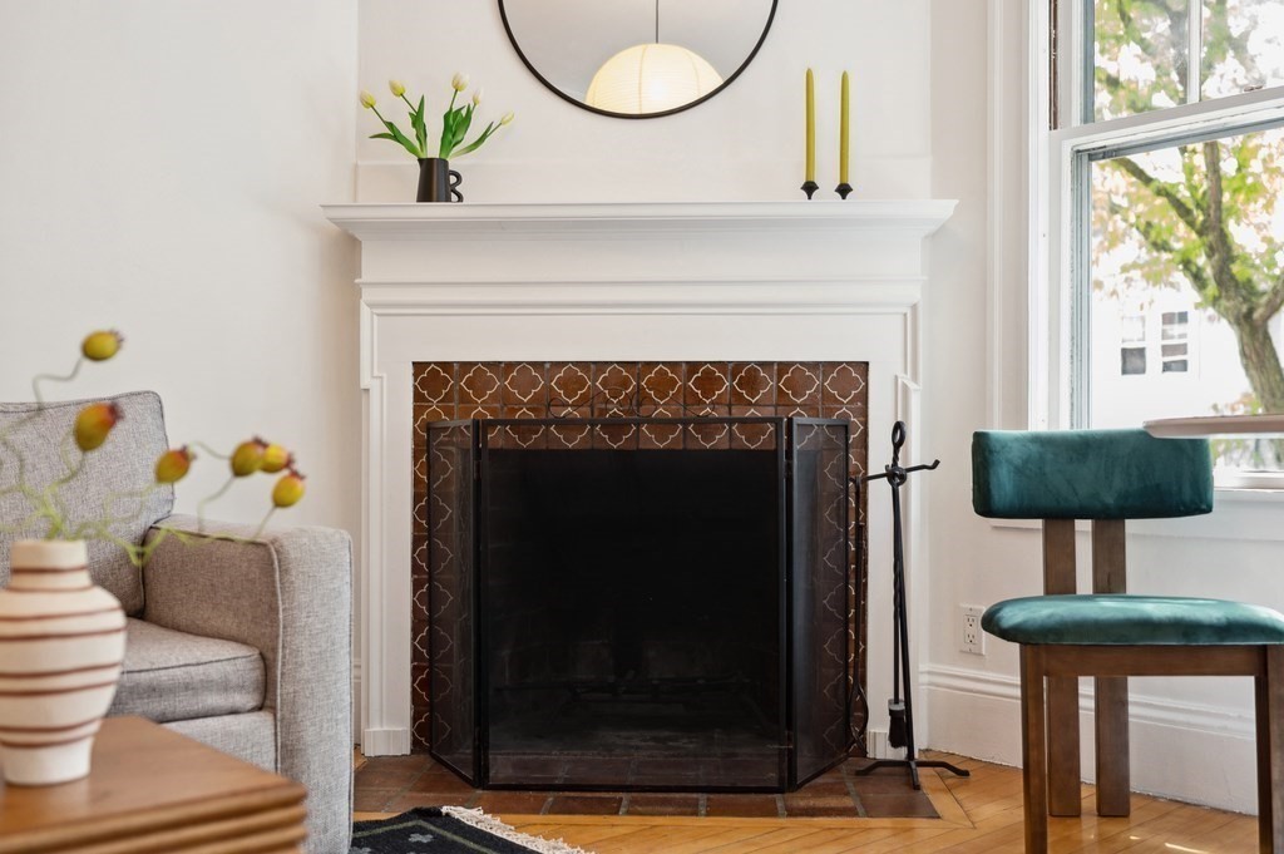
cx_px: 642
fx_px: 1247
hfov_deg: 54.5
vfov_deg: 37.8
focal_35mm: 35
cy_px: 427
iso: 100
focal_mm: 35
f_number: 2.8
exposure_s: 1/25
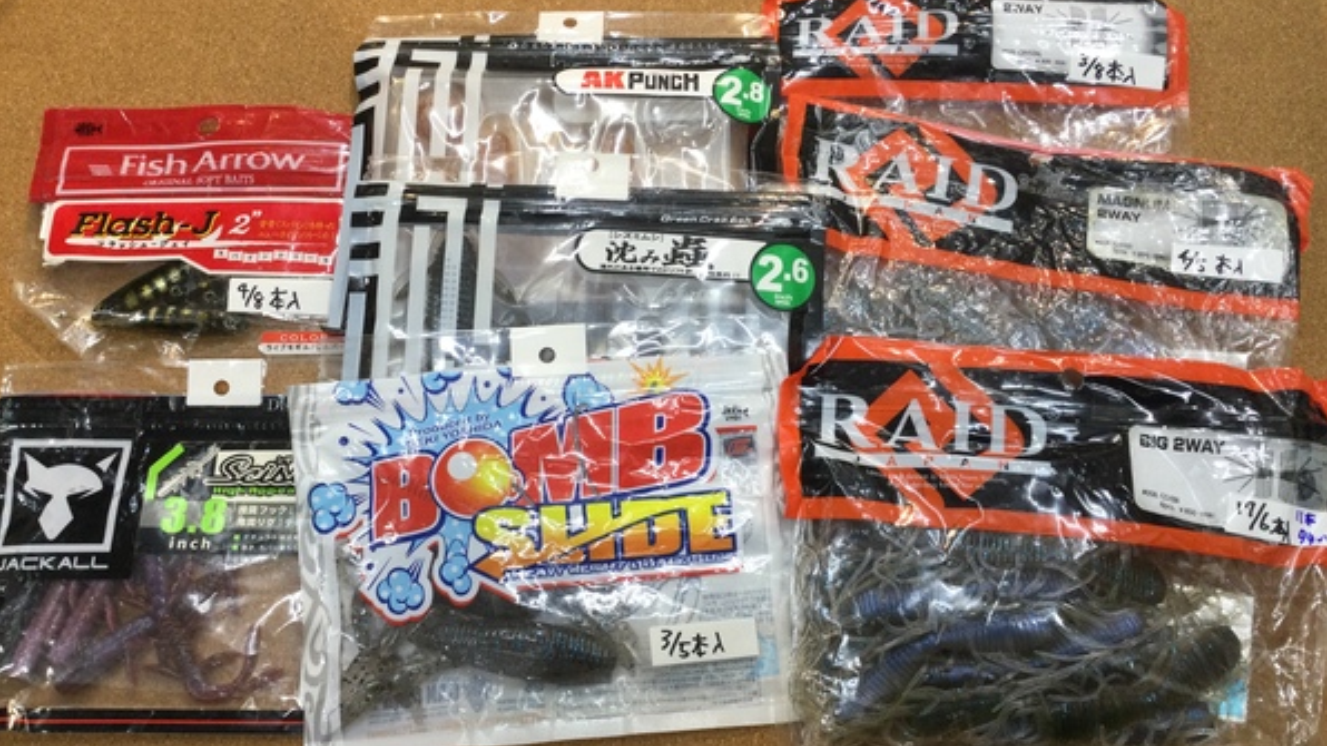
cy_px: 383
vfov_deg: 34.6
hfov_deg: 58.0
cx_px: 664
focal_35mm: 34
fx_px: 1196
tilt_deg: -70.8
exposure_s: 1/40
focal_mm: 3.3
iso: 25
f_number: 2.4
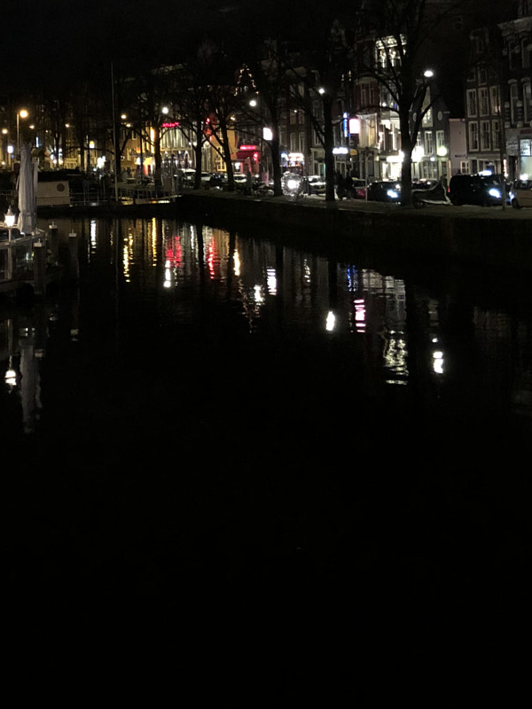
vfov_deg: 33.0
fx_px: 1148
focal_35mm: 56
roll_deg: +0.5
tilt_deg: +2.2
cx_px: 90
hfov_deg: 25.5
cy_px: 105
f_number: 1.8
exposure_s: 1/4
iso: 125
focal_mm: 3.99
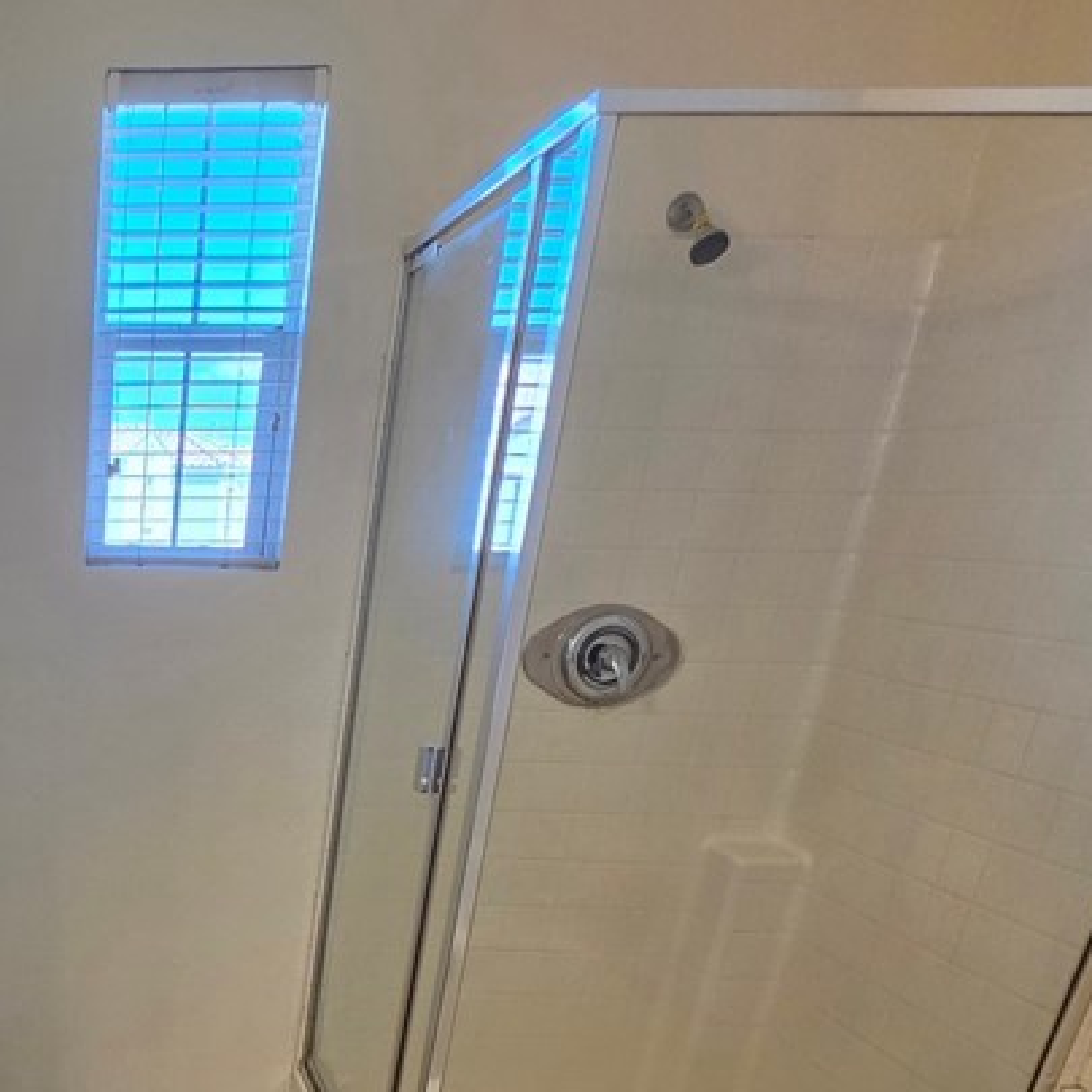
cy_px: 983
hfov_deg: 41.2
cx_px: -174
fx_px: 1035
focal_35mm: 29
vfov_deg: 49.5
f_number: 1.9
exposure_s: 1/120
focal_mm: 2.2
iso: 80
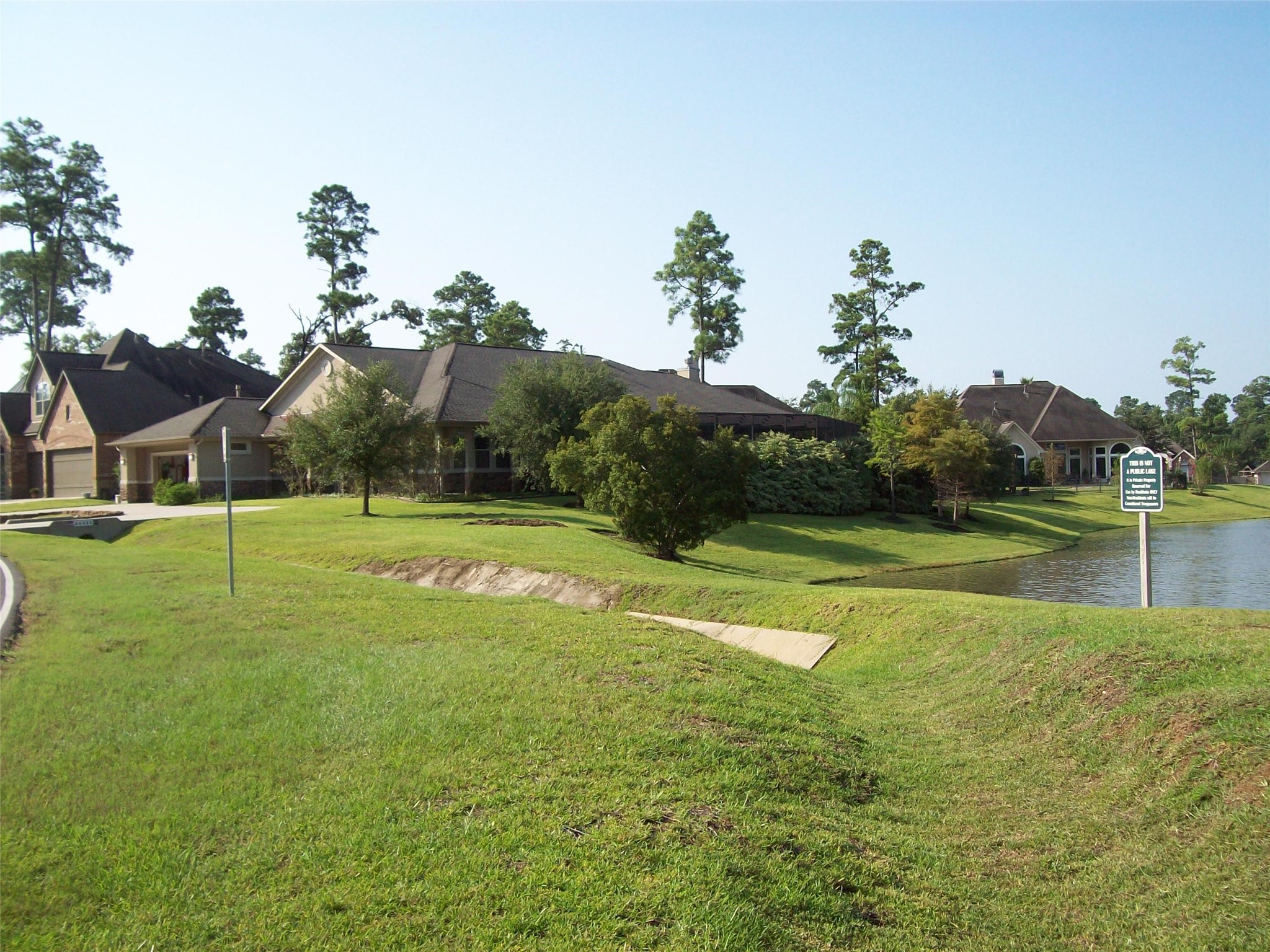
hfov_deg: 51.4
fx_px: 1321
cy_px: 476
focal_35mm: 36
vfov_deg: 39.7
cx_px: 635
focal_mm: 6
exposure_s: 1/368
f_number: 4.8
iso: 80
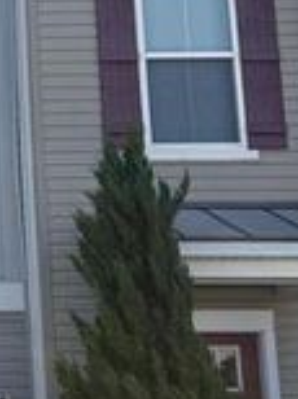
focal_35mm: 104
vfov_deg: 18.9
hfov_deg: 12.4
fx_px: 1197
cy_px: 260
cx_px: -316
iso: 80
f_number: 1.78
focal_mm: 6.76
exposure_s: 1/3584
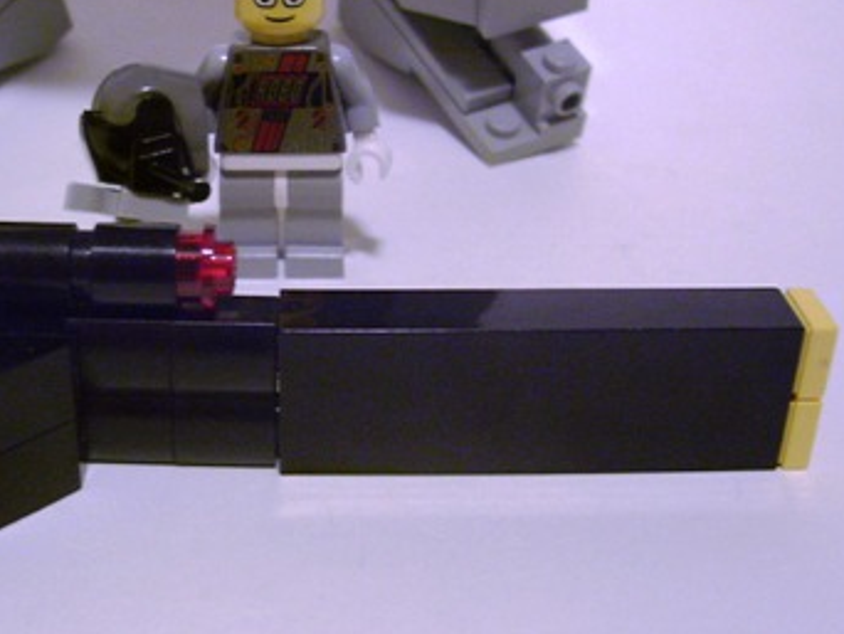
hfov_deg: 35.7
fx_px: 1293
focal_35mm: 53
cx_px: 260
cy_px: 224
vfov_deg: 27.4
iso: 160
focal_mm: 5.6
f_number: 2.7
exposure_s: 1/8
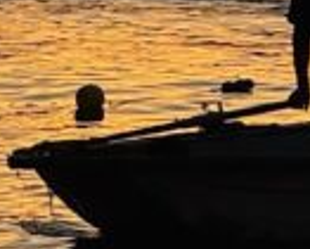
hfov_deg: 3.3
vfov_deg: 2.6
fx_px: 5380
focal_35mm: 586
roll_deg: -0.2
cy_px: -657
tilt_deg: +4.1
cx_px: 719
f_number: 2.8
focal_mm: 9
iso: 25
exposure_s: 1/561
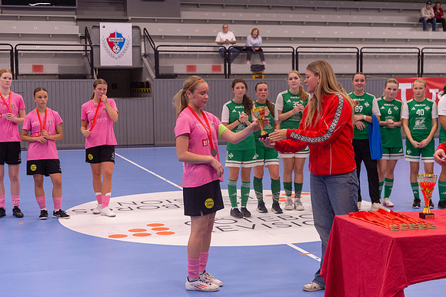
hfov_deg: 33.4
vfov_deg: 22.6
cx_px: 223
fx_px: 743
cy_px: 148
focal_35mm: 60
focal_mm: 60
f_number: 3.2
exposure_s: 1/640
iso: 3200
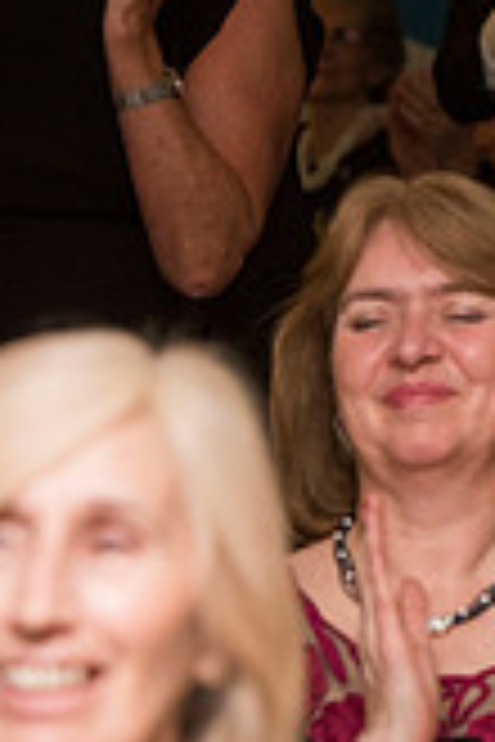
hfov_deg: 3.2
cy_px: 34
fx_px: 8724
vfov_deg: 4.9
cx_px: 1238
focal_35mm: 423
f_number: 5.6
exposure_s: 1/125
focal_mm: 120
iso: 1600
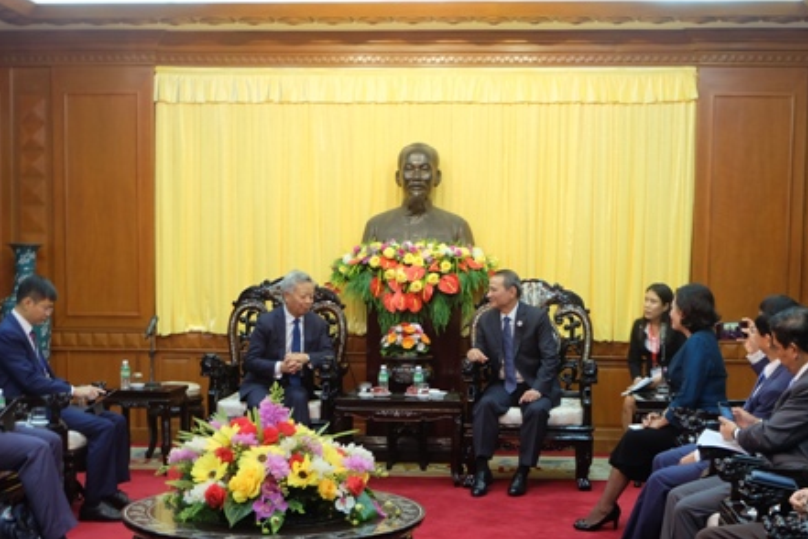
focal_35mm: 45
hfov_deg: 43.6
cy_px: 268
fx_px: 1010
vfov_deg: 29.9
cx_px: 409
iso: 800
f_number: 4.7
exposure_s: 1/15
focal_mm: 29.5
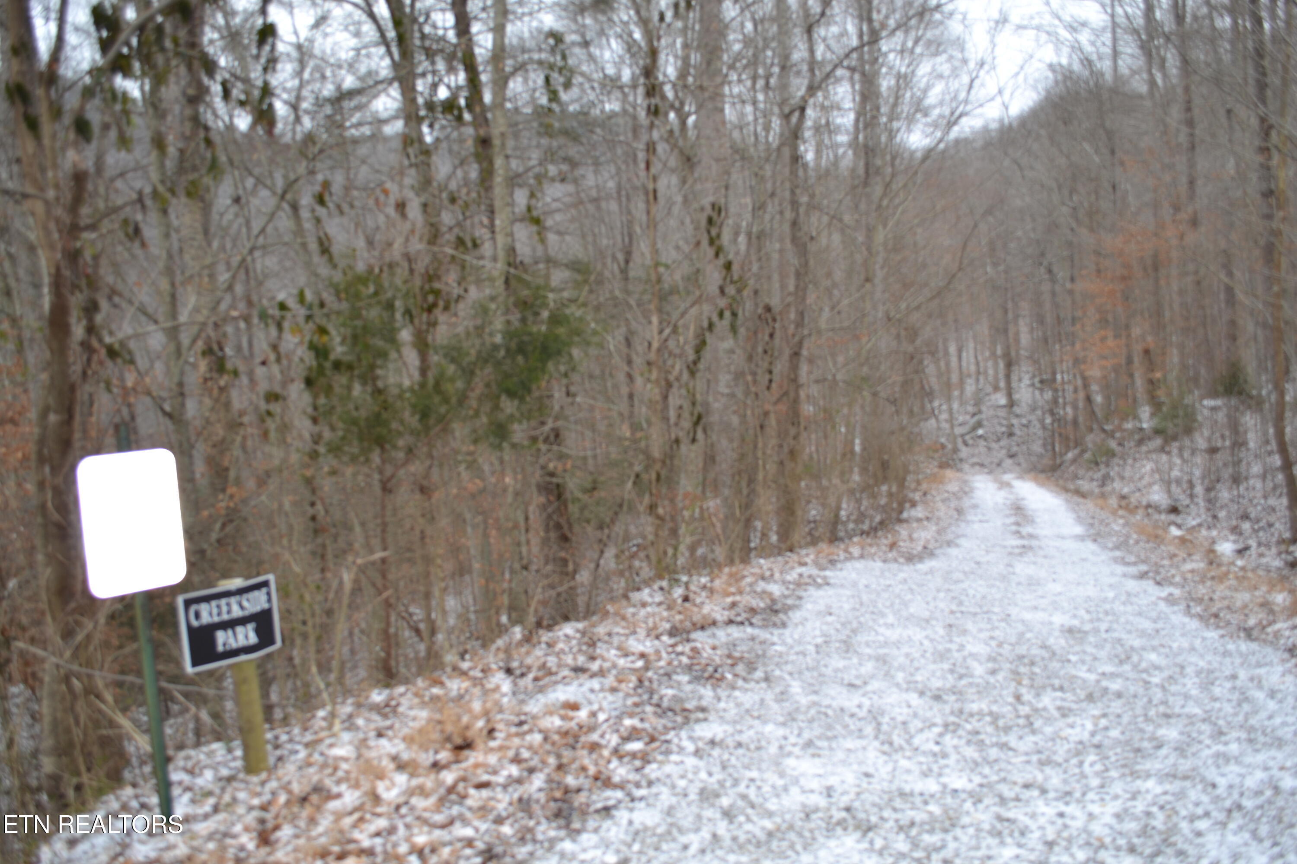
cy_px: 432
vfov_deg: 47.9
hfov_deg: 67.4
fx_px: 973
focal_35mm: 27
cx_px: 648
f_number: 4
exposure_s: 1/160
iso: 100
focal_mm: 18
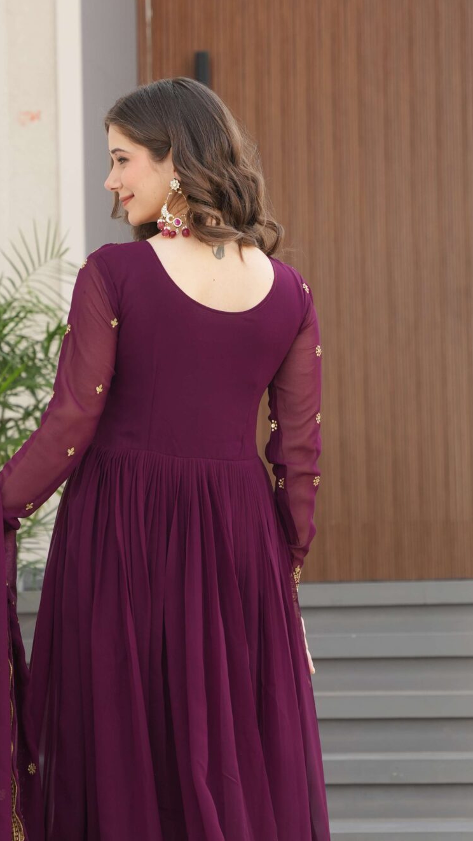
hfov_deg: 8.5
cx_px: 164
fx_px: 3165
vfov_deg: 15.1
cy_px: 435
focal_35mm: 142
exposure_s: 1/500
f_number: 4
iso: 320
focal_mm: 70
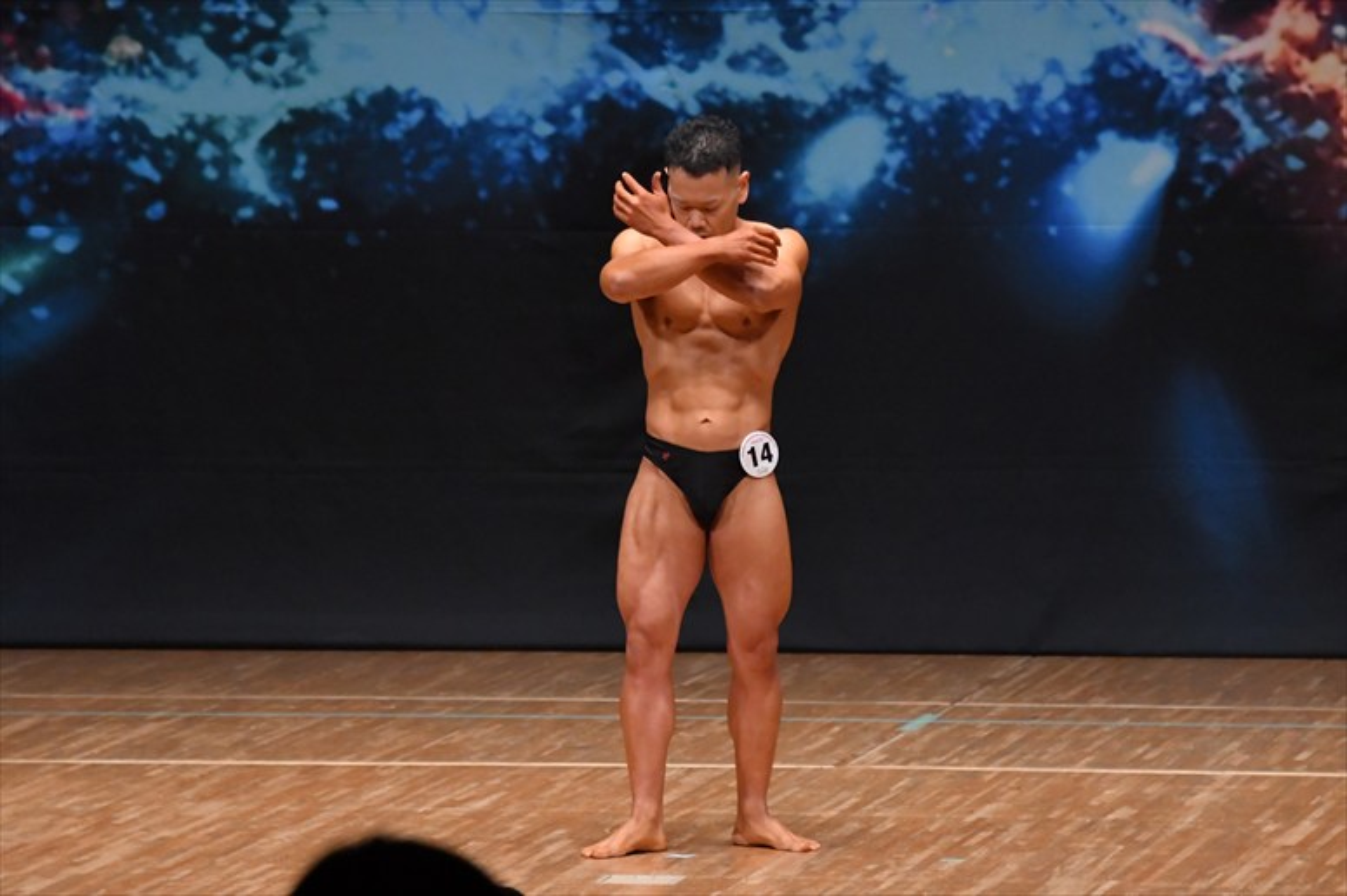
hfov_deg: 7.2
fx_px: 10659
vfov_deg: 4.8
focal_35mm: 285
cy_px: 448
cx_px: 674
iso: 5000
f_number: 5.6
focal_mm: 190
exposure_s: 1/400
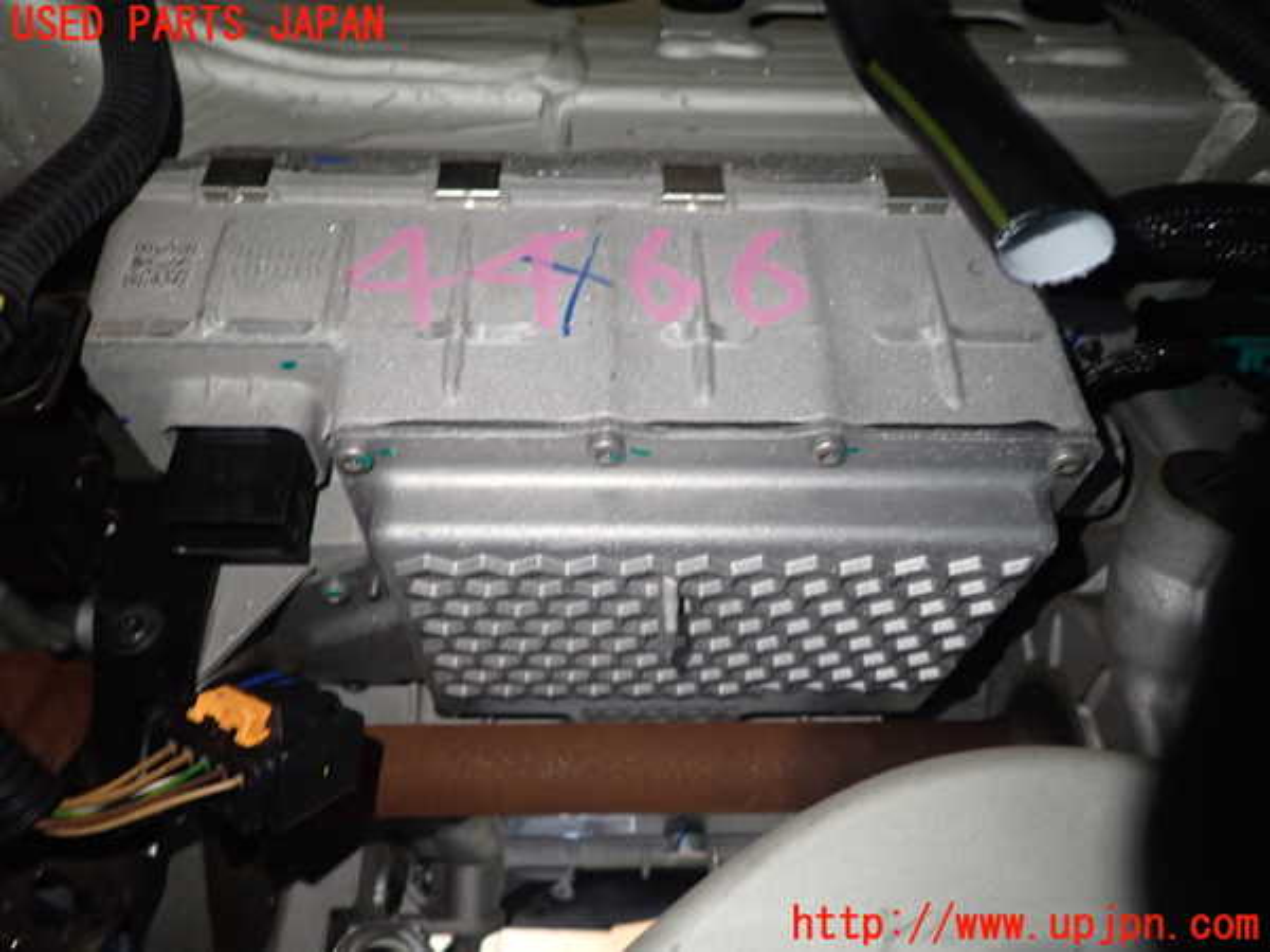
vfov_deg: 54.9
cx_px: 635
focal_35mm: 25
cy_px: 476
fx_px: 917
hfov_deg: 69.4
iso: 250
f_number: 2
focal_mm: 4.5
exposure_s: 1/30
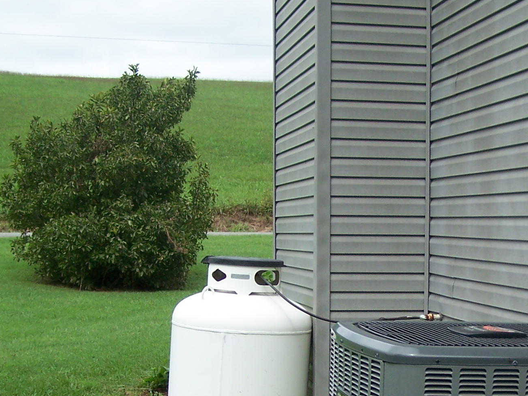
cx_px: 382
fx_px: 1144
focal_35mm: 75
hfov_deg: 25.7
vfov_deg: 19.4
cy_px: 335
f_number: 2.8
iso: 80
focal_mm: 6.3
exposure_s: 1/800
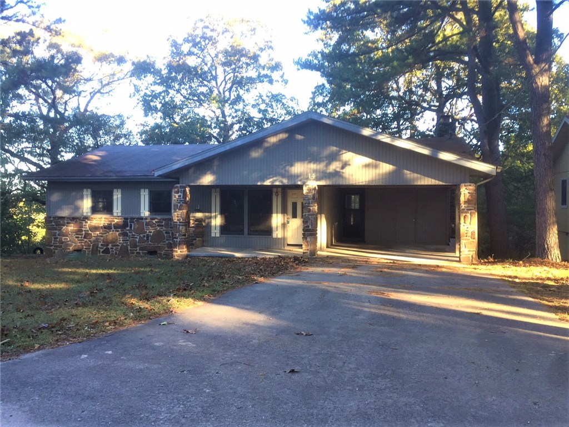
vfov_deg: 48.2
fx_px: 477
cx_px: 284
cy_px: 214
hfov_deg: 61.7
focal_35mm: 29
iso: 40
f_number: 2.2
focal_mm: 4.15
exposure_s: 1/120
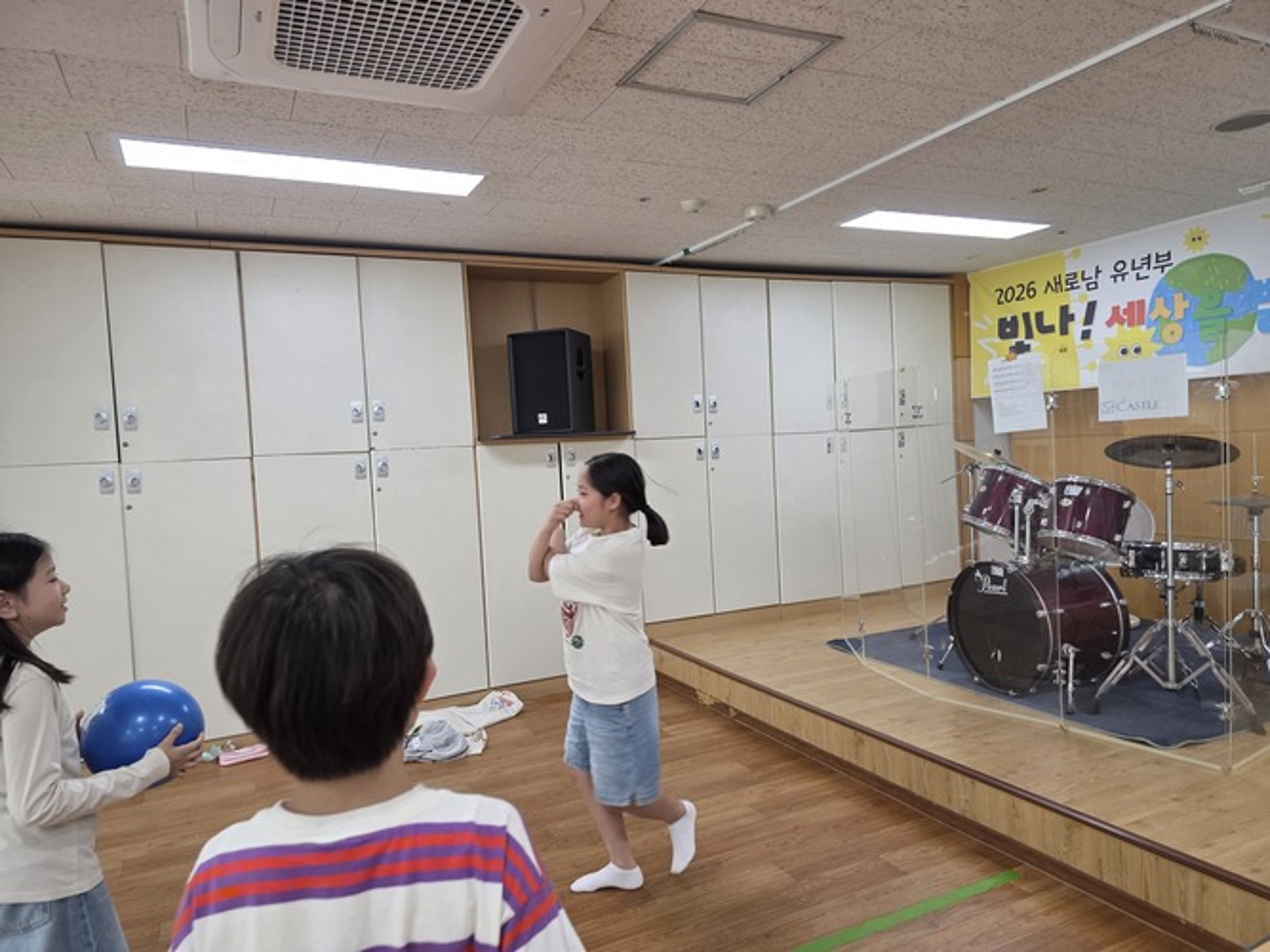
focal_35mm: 23
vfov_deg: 58.9
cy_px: 476
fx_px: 844
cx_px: 635
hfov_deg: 73.9
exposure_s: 1/120
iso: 200
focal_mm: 6.3
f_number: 1.7
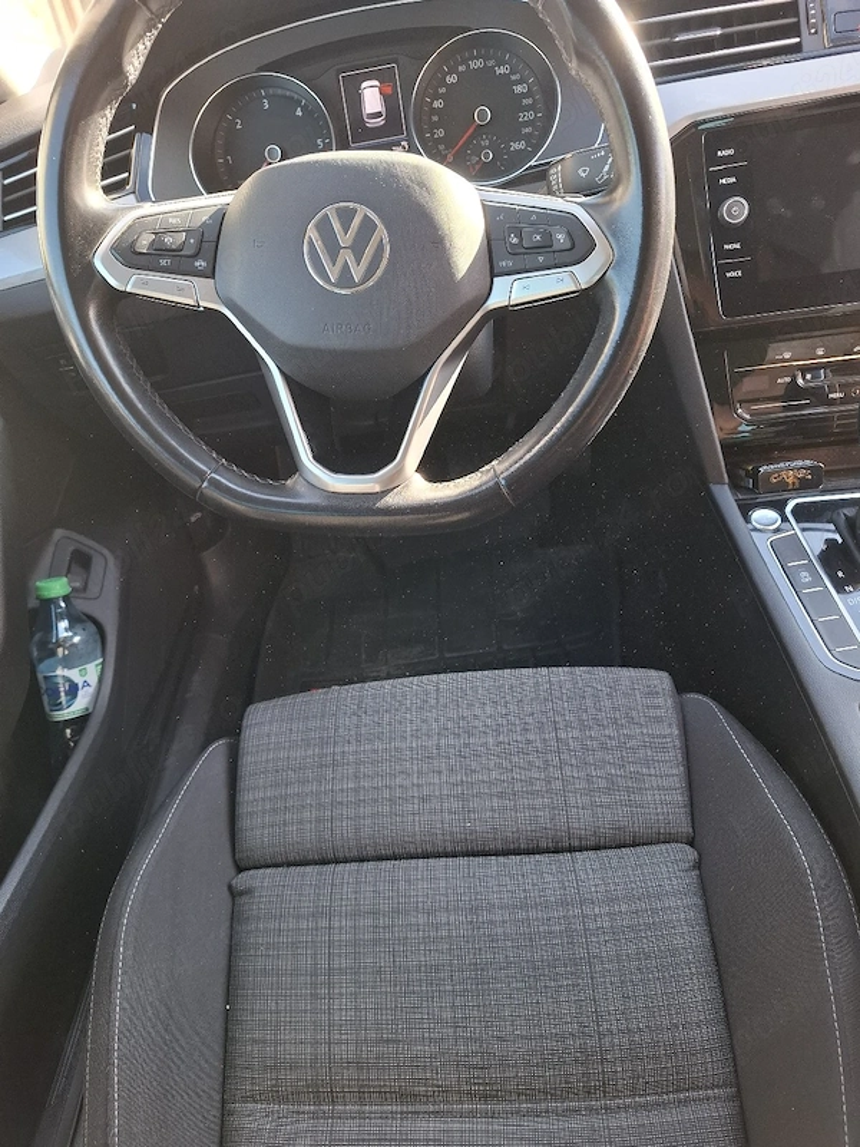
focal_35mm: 23
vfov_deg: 73.9
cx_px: 430
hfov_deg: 58.9
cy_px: 574
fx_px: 762
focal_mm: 5.54
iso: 160
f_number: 1.8
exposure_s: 1/100
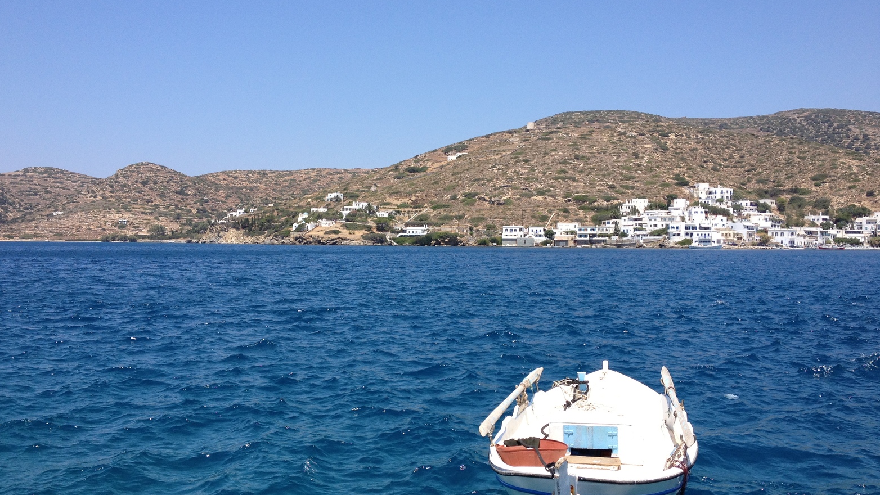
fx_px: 910
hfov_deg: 51.6
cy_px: 279
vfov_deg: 30.4
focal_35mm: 39
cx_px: 437
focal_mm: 4.28
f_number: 2.4
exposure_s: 1/1284
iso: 50
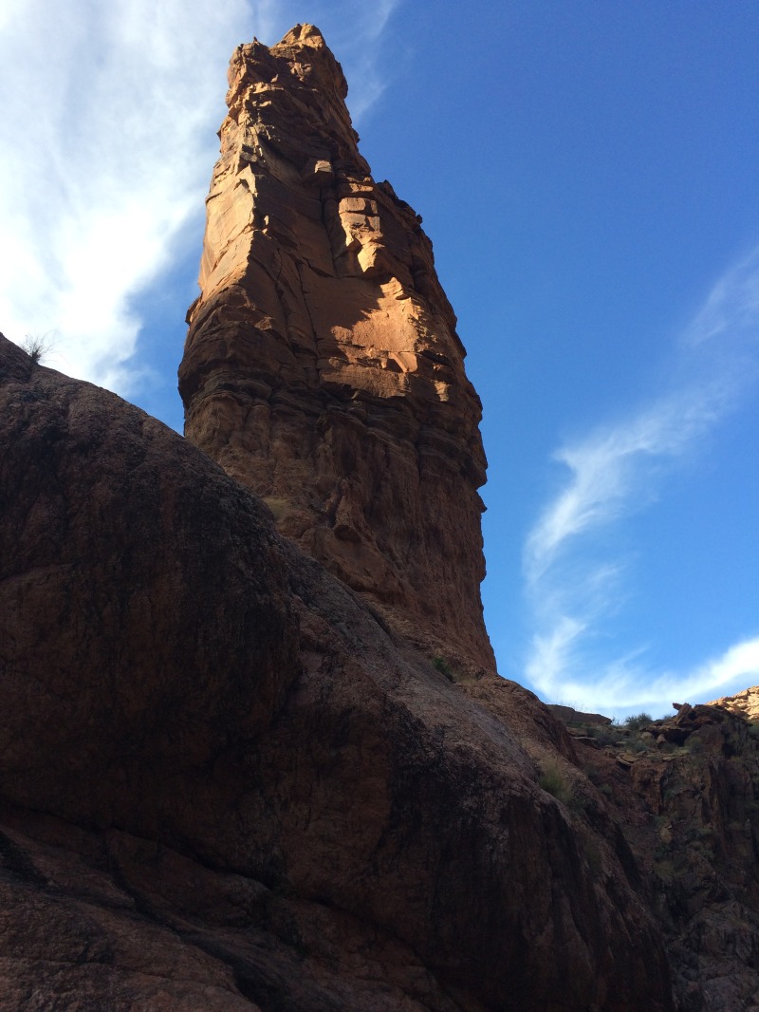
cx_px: 380
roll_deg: +6.7
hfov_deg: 48.2
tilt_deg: +36.2
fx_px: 847
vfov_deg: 61.6
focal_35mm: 29
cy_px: 506
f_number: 2.2
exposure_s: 1/651
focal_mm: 4.15
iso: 32
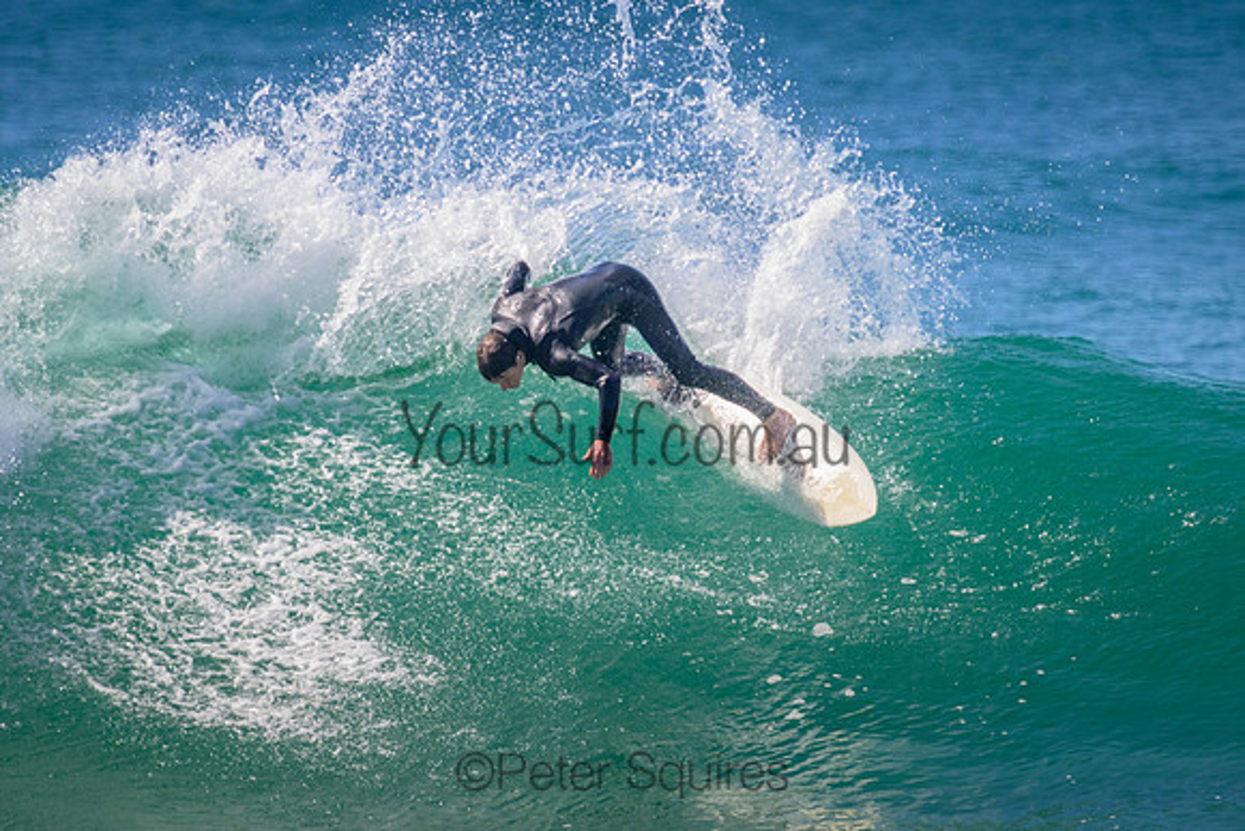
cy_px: 358
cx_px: 641
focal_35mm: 912
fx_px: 31530
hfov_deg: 2.3
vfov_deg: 1.5
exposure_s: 1/1600
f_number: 11
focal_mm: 800
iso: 1250
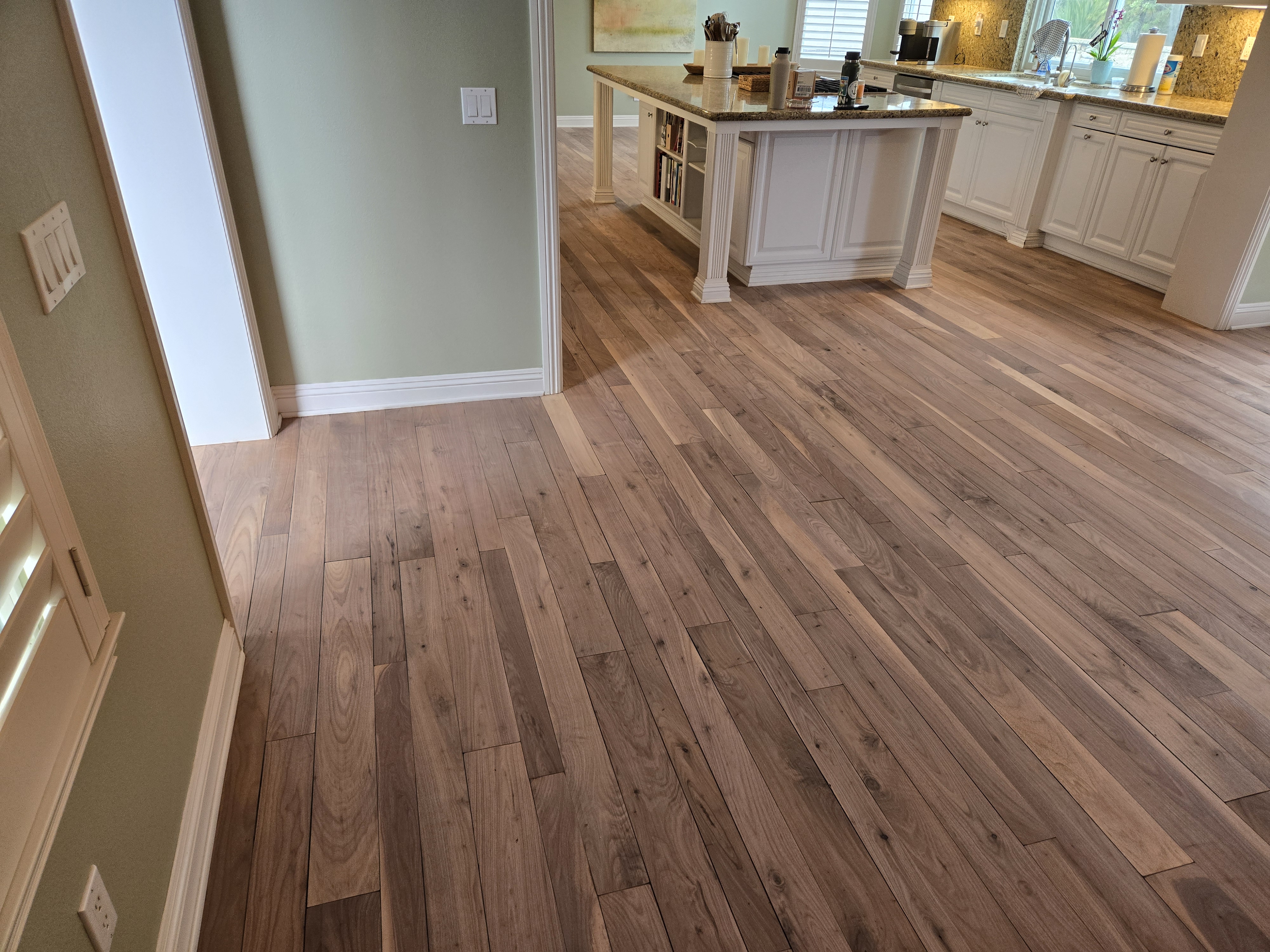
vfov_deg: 58.9
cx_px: 635
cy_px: 476
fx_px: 844
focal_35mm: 23
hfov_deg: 73.9
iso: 100
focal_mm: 5.4
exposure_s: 1/120
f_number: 1.8
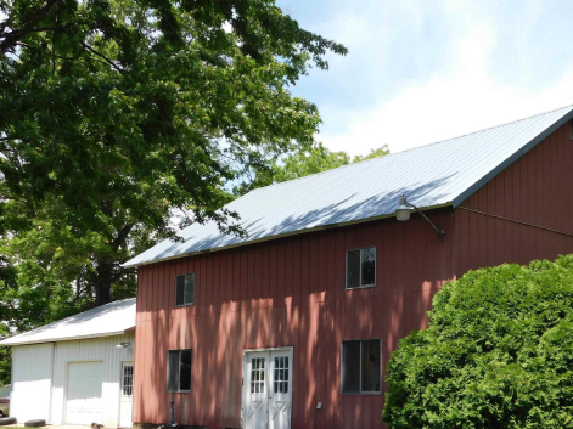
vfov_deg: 28.3
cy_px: 292
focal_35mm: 51
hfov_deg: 37.4
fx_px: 844
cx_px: 333
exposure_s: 1/640
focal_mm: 6.3
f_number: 3.5
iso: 125
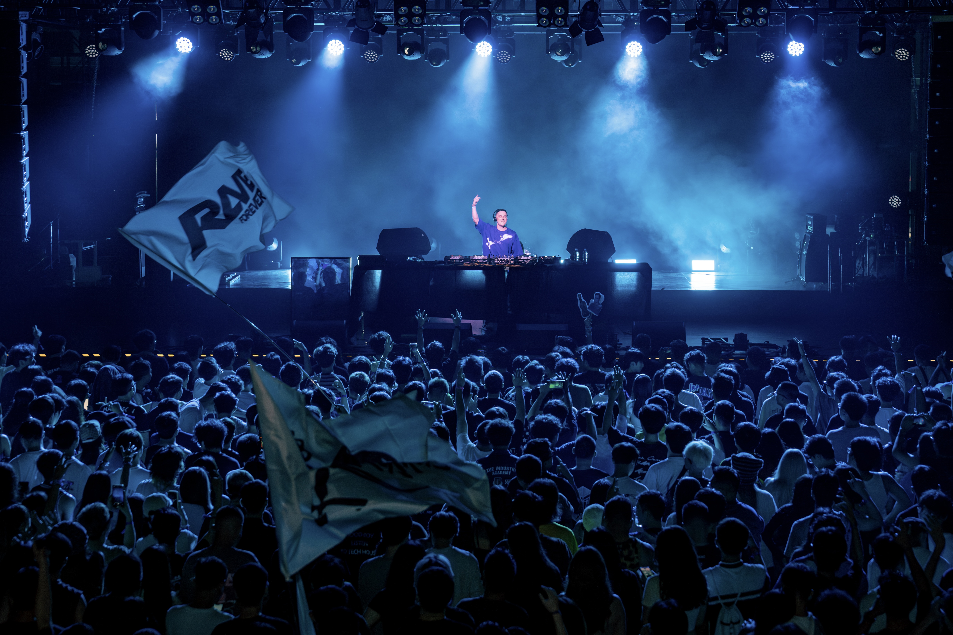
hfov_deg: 38.2
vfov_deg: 26.0
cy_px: 318
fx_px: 1376
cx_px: 476
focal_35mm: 52
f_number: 3.5
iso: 800
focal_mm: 52
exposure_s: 1/125
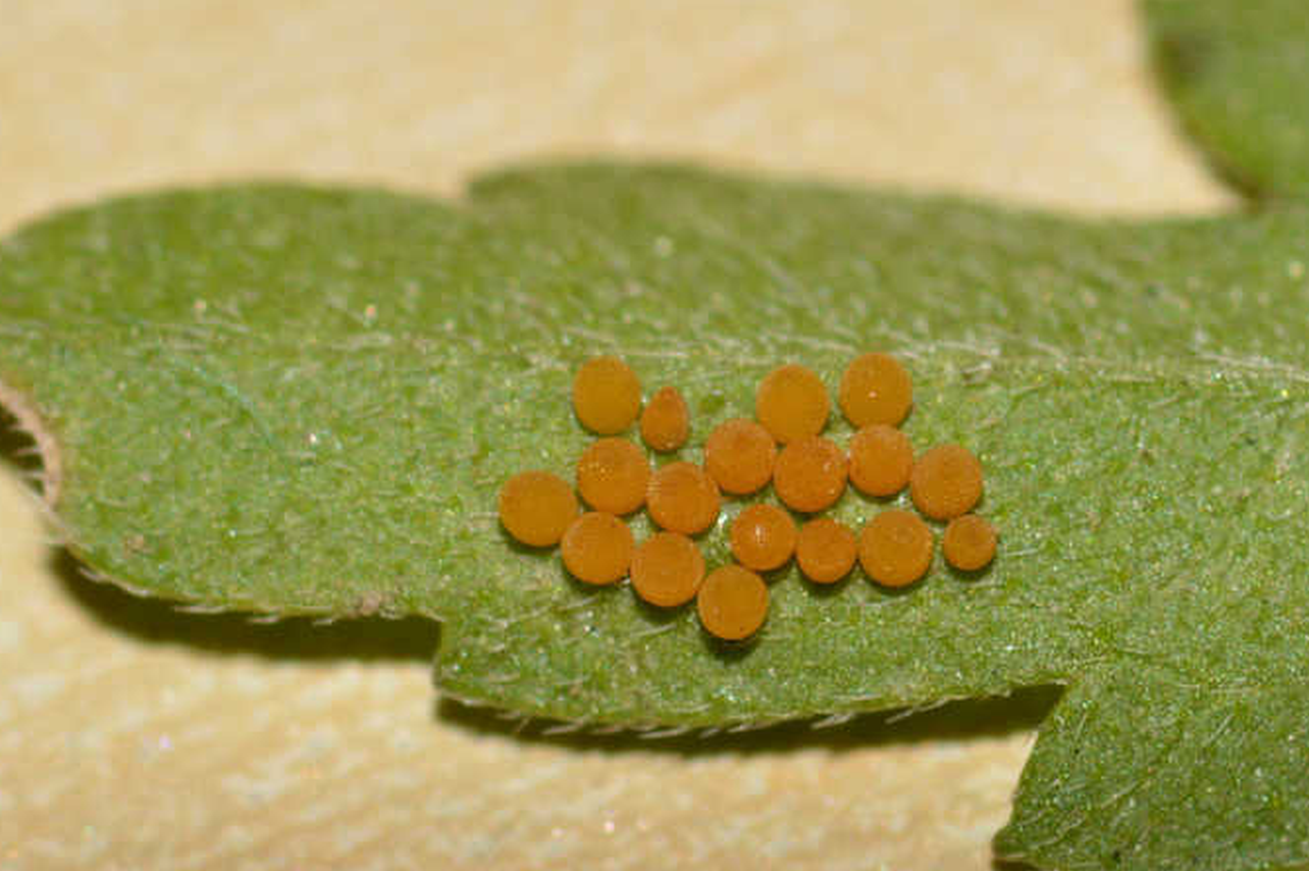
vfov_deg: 6.4
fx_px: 7850
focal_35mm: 216
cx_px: 756
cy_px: 434
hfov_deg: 9.5
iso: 100
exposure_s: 1/200
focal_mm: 100
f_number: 18
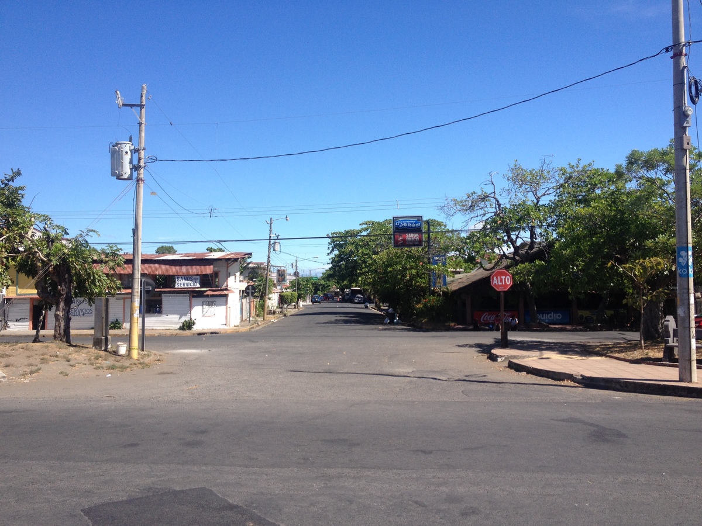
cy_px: 263
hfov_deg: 52.6
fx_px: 710
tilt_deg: -1.2
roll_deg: +0.2
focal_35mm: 35
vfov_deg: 40.7
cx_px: 351
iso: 50
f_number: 2.4
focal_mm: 4.28
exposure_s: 1/1577
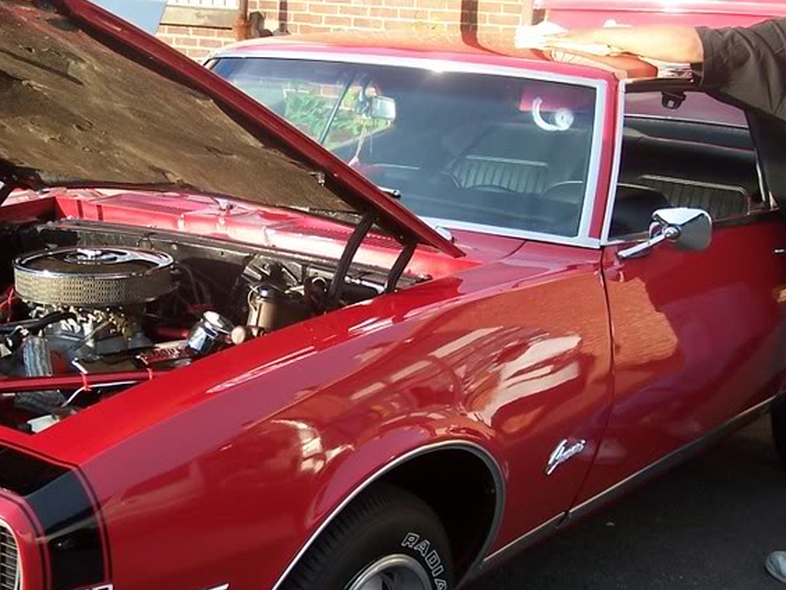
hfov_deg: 27.9
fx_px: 1567
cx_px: 237
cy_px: 282
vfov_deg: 21.3
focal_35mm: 69
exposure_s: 1/180
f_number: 2.8
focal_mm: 6.3
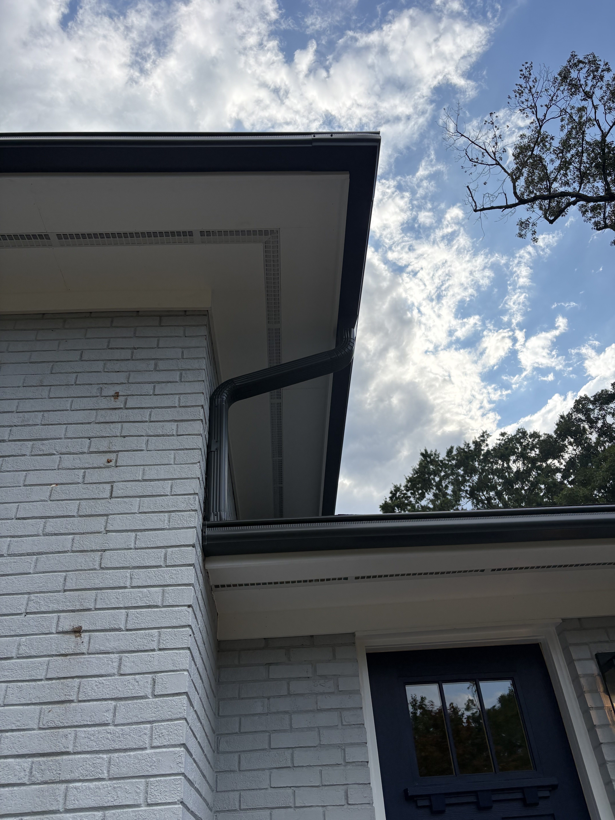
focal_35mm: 26
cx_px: 308
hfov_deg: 53.1
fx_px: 616
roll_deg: +3.5
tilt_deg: +38.6
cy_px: 410
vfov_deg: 67.3
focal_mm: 5.96
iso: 50
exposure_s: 1/3623
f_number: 1.6
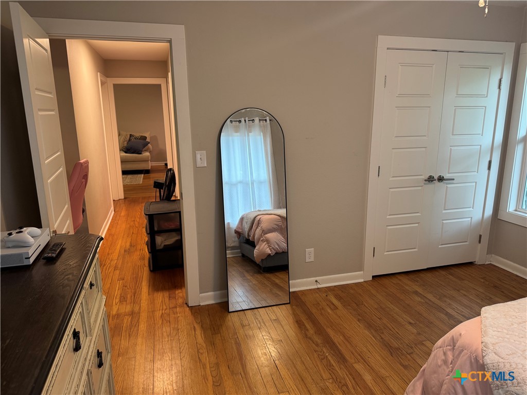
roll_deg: +0.3
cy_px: 198
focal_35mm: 24
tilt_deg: -14.6
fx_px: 365
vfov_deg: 56.8
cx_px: 264
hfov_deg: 71.6
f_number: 1.78
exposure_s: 1/60
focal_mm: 6.76
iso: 160
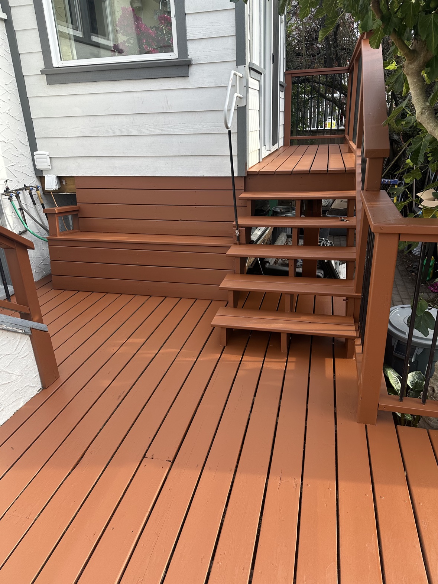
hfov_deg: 56.8
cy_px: 292
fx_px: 405
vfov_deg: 71.6
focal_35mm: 24
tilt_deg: -22.0
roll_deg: +2.4
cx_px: 219
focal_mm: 6.86
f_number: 1.78
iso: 80
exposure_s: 1/257
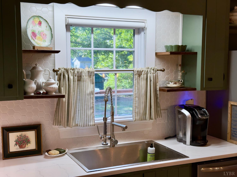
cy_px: 88
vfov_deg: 30.3
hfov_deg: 39.7
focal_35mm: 48
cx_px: 118
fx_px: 329
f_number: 1.78
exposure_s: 1/120
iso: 64
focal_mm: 6.76
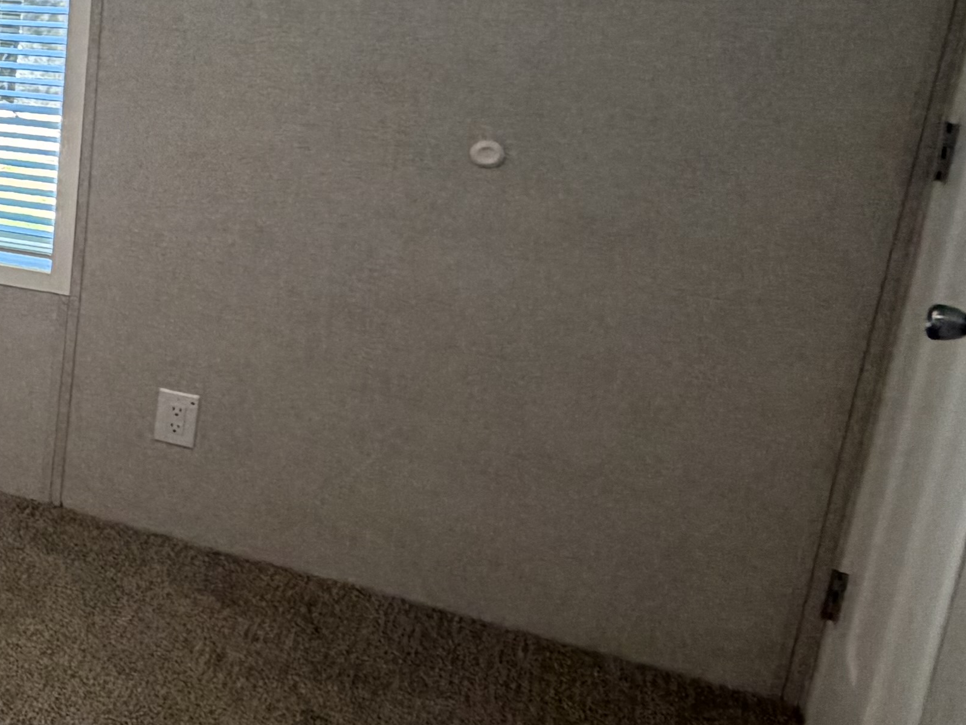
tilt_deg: -14.4
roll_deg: +4.0
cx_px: -572
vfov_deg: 28.7
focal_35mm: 50
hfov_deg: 25.5
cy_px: 178
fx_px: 1396
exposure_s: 1/60
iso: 200
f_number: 2.2
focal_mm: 2.22
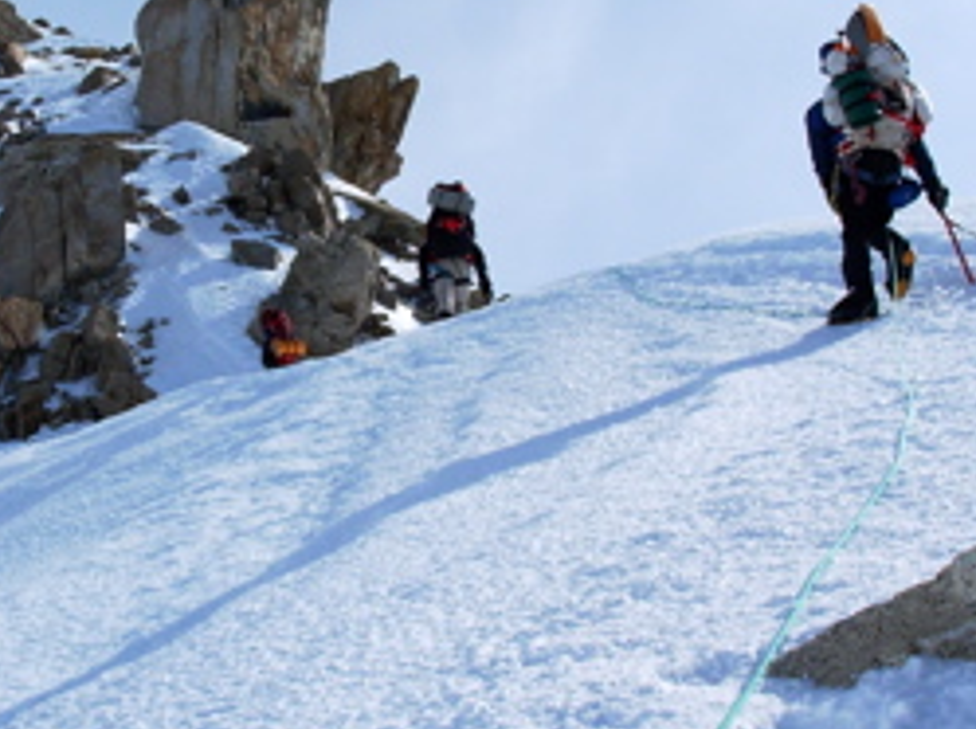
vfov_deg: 17.5
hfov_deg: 23.3
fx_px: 2365
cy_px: 314
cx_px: 392
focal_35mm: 84
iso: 50
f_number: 4.9
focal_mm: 6.3
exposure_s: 1/724
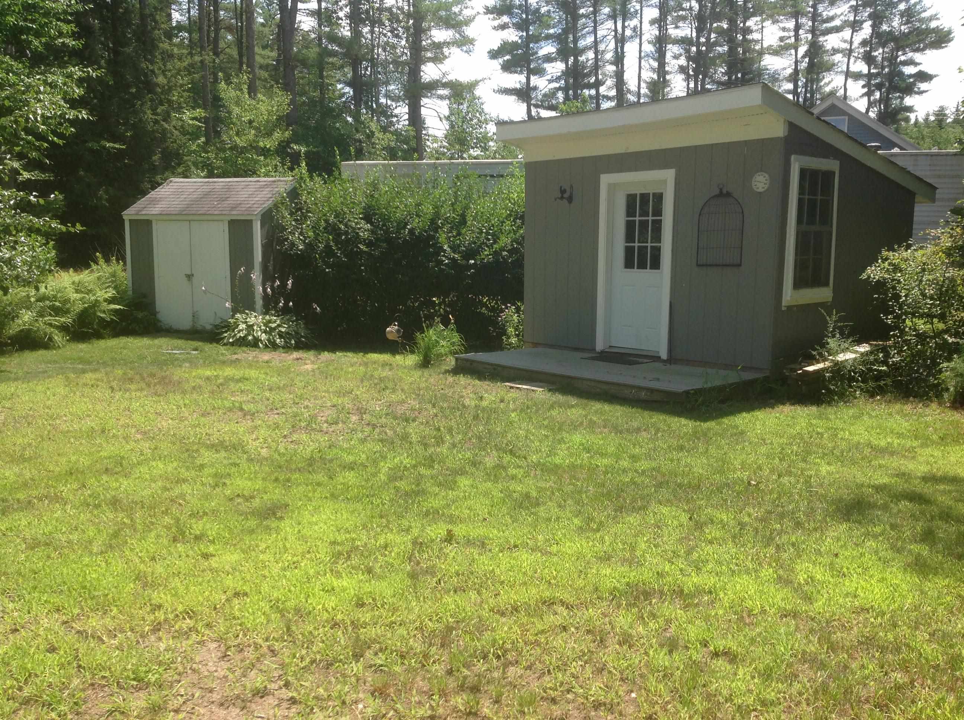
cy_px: 360
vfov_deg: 40.6
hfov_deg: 52.7
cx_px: 482
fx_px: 973
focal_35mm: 35
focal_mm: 4.28
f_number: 2.4
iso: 50
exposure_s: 1/719
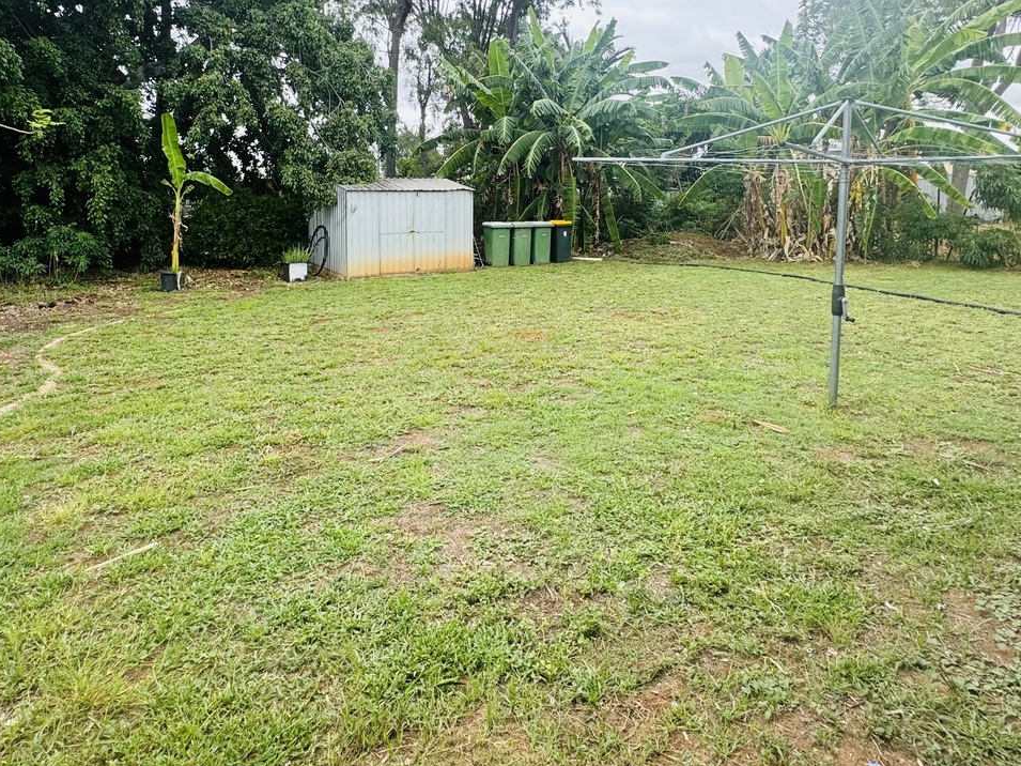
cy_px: 241
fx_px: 649
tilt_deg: -4.2
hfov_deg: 76.1
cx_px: 454
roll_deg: -0.1
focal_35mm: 22
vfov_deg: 59.3
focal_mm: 2.22
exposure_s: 1/312
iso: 40
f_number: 2.2
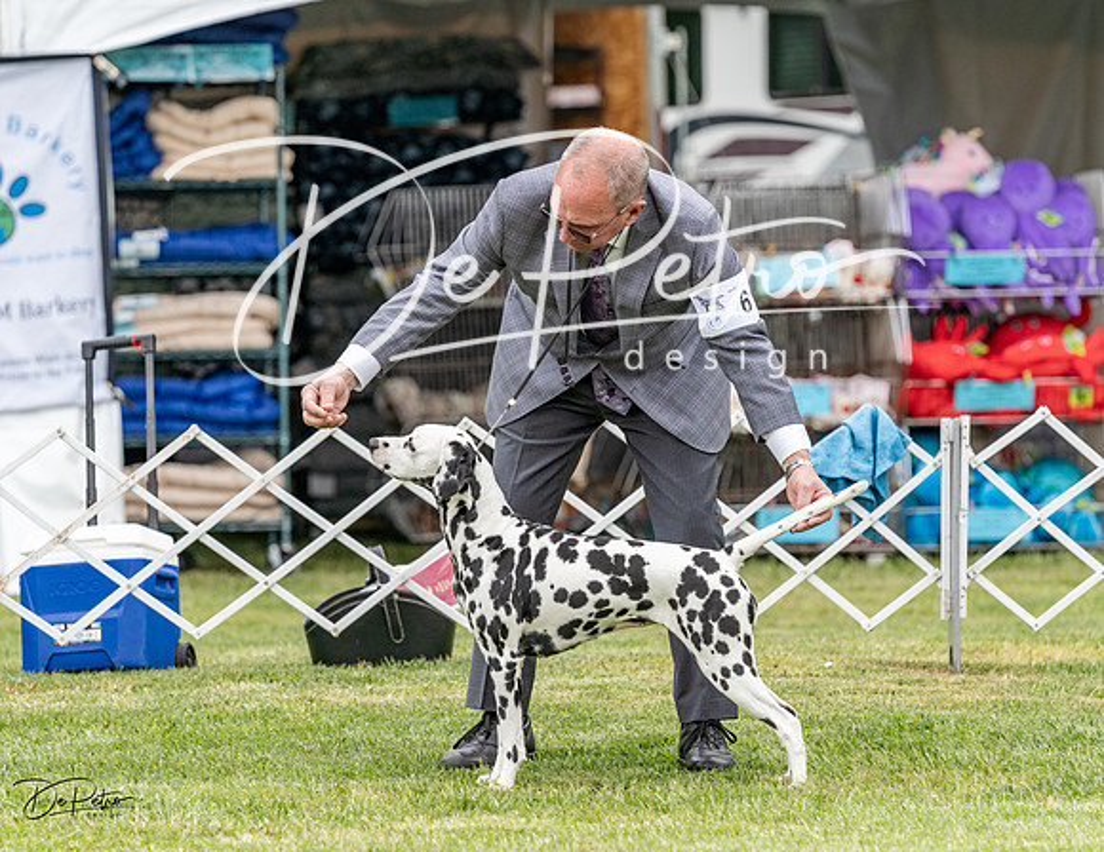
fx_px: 7765
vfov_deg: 6.3
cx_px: 563
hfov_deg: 8.1
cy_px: 418
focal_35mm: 241
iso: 640
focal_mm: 200
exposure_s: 1/1000
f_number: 4.5
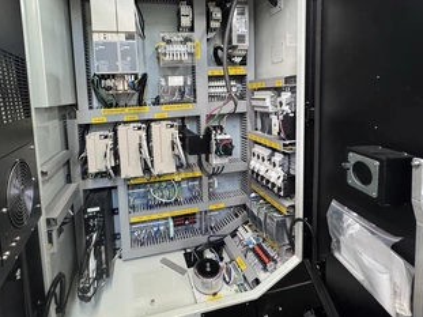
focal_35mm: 18
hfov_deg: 87.3
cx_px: 184
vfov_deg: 70.2
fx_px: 220
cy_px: 116
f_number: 2.2
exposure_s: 1/60
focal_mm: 2.22
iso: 400
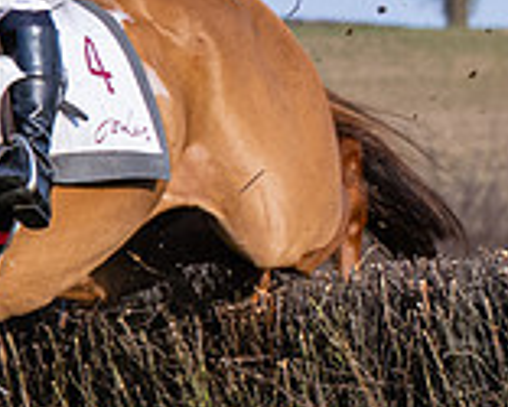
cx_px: -1313
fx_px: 8485
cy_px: 152
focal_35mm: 564
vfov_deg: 2.7
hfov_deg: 3.3
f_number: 4
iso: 250
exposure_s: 1/1600
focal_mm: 70
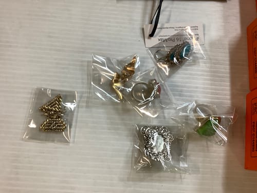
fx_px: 230
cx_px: 128
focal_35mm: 31
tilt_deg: -74.3
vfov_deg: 45.4
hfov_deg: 58.4
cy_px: 96
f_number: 2.4
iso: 100
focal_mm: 3.3
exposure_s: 1/50
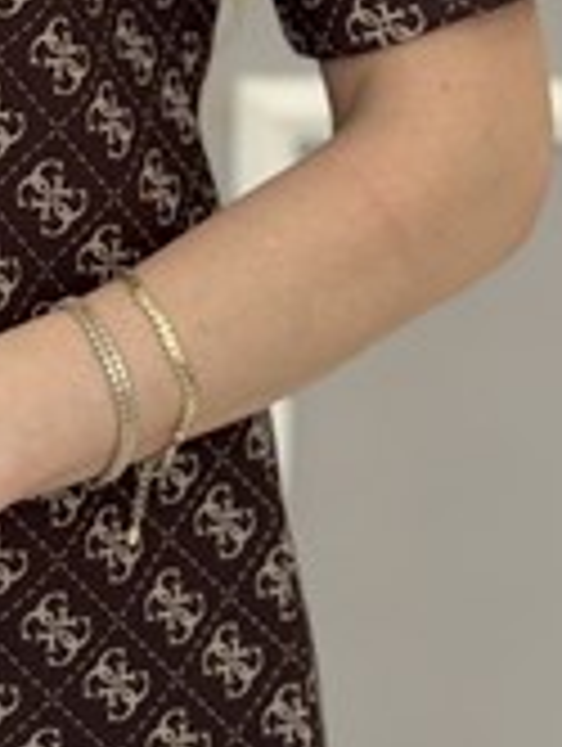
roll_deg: -1.0
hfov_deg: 9.8
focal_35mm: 150
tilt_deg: -9.3
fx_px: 3239
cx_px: -135
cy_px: -27
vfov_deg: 13.0
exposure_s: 1/198
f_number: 1.78
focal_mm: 6.76
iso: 200
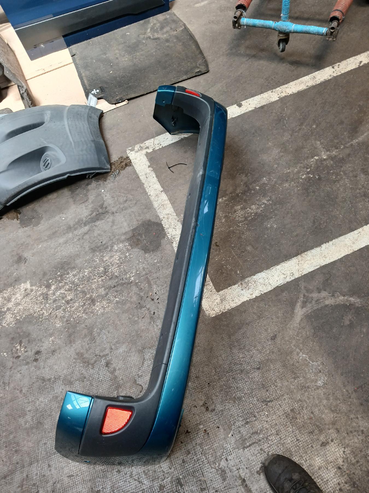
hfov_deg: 51.4
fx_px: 384
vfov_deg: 65.3
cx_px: 184
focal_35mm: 27
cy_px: 246
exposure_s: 1/50.3
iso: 80
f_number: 1.8
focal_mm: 3.98
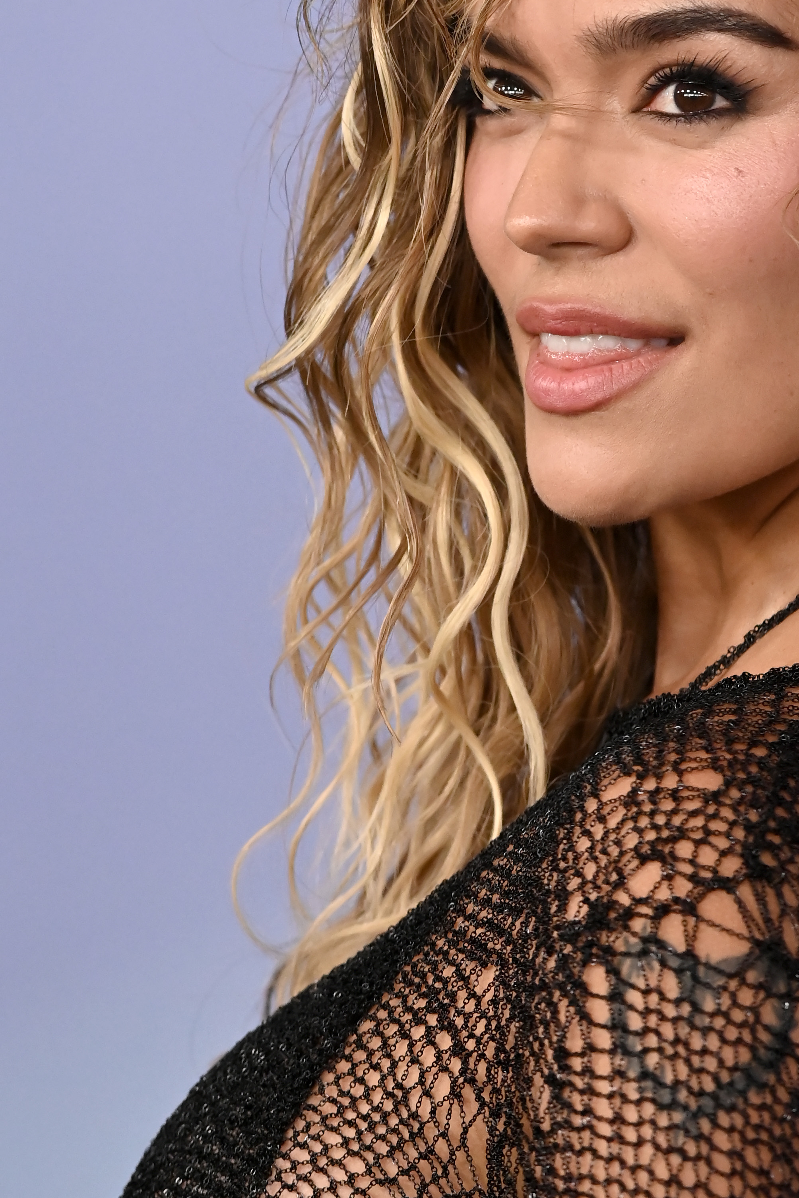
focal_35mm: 554
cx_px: 710
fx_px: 18442
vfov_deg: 3.7
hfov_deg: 2.5
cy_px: 624
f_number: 5.6
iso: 6400
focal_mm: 300
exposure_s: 1/1000
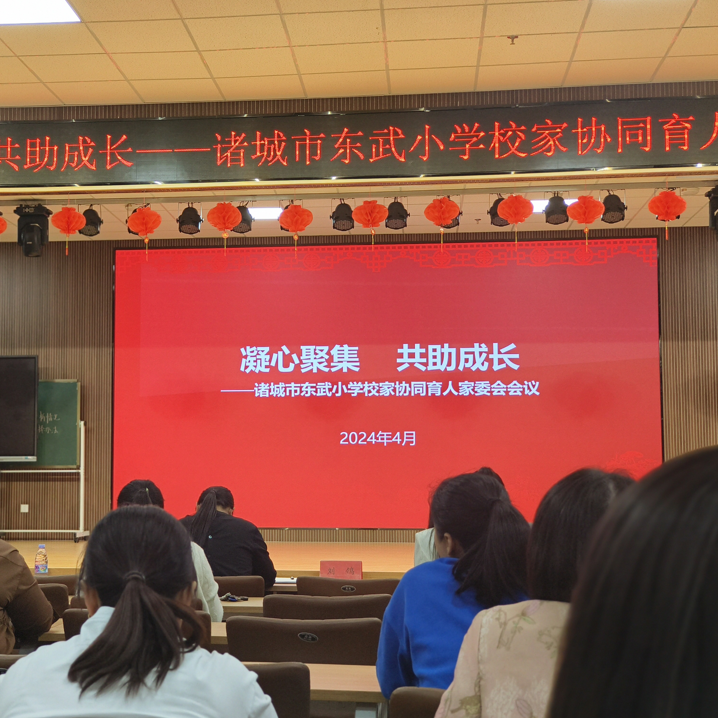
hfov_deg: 29.4
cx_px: 253
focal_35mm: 58
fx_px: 1361
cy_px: 359
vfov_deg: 29.6
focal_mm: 6.7
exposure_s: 1/120
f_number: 2
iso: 107
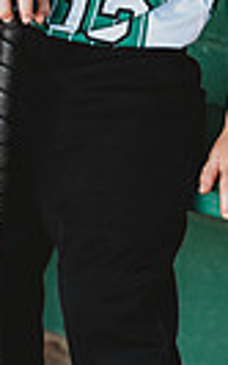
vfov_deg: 7.2
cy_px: 91
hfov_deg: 4.5
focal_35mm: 293
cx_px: 107
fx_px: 2916
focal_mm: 85
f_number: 2.8
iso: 320
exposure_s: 1/250
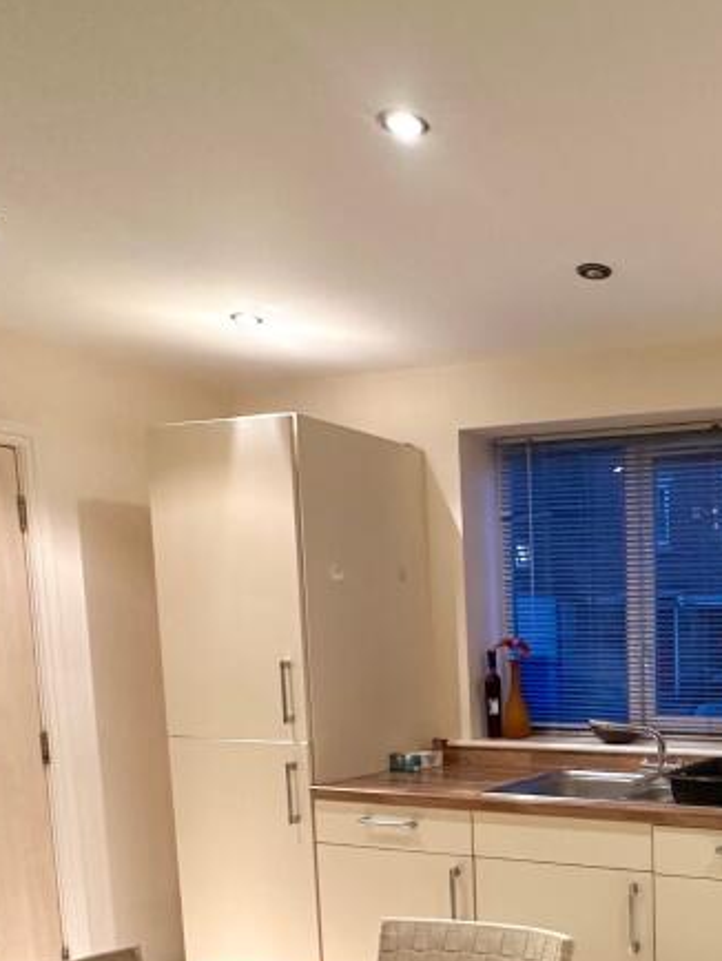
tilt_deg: -7.0
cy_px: 737
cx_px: 751
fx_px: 917
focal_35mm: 33
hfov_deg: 37.5
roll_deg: -0.4
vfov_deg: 52.5
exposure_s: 1/50
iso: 320
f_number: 2.2
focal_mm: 2.22
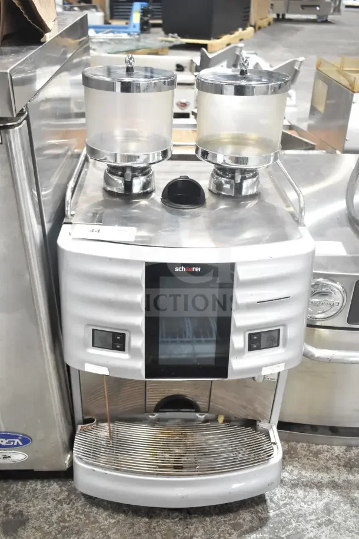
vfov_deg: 57.2
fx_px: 493
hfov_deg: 40.0
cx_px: 180
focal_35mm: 33
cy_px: 270
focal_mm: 22
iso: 1600
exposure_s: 1/80
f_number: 4.5
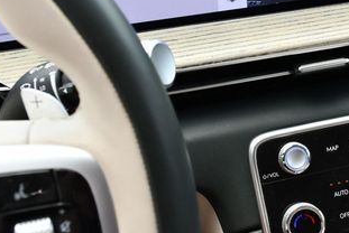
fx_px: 718
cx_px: 330
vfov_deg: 18.2
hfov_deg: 26.2
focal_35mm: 74
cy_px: 26
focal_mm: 18
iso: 400
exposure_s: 1/250
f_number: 5
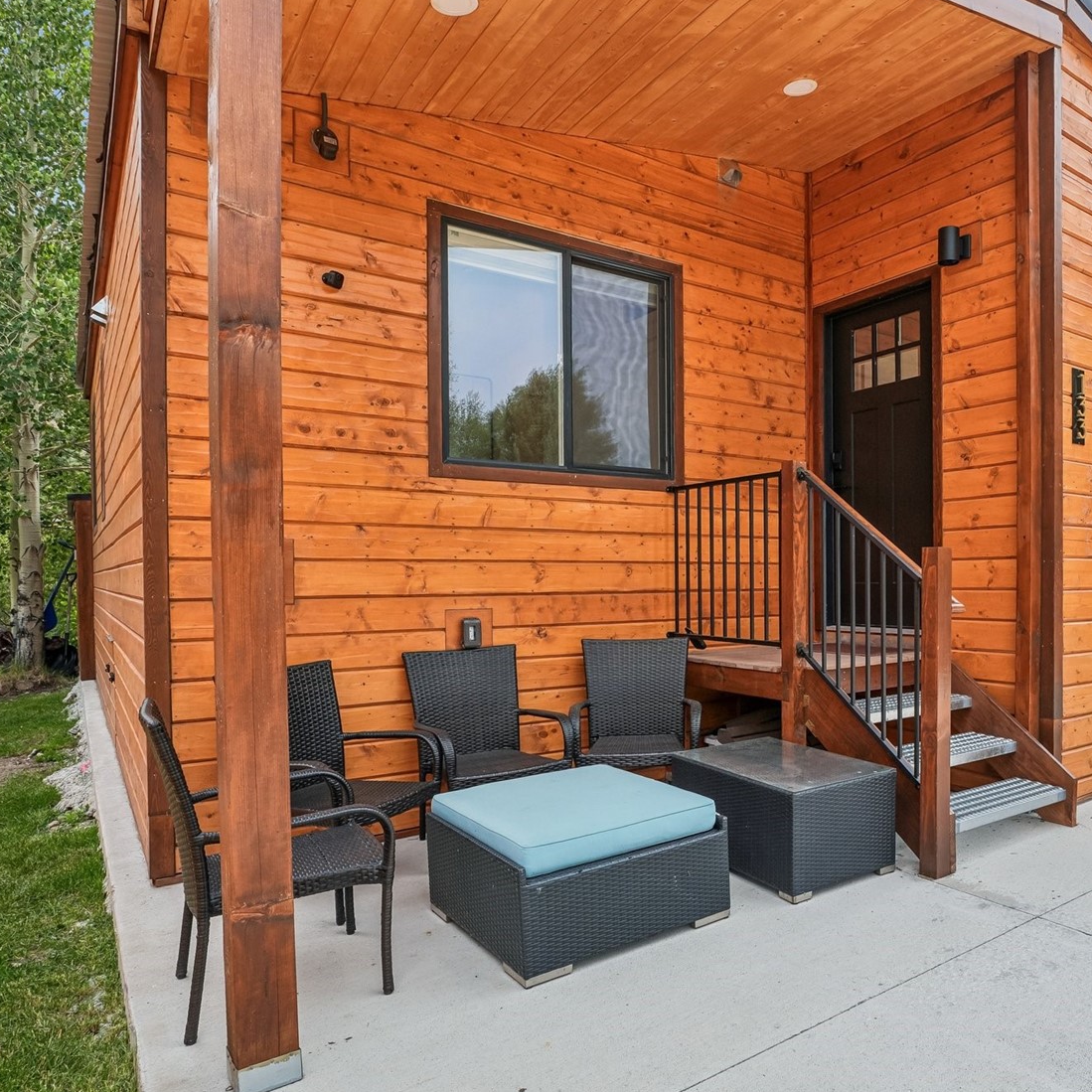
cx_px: 752
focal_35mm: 22
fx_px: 773
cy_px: 536
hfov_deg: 68.0
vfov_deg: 70.5
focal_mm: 11
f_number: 8
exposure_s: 1/200
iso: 100
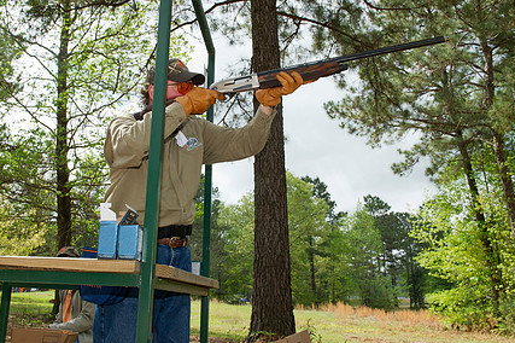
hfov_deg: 50.3
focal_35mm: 38
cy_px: 153
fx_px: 543
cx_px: 201
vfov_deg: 35.0
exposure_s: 1/320
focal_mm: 28
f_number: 10
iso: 400
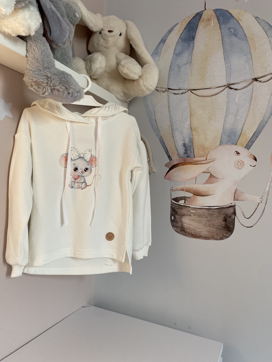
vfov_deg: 67.3
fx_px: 272
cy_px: 181
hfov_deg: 53.1
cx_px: 136
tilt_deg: +0.7
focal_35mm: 26
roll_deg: -2.2
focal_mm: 4.25
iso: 125
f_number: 1.8
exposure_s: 1/69
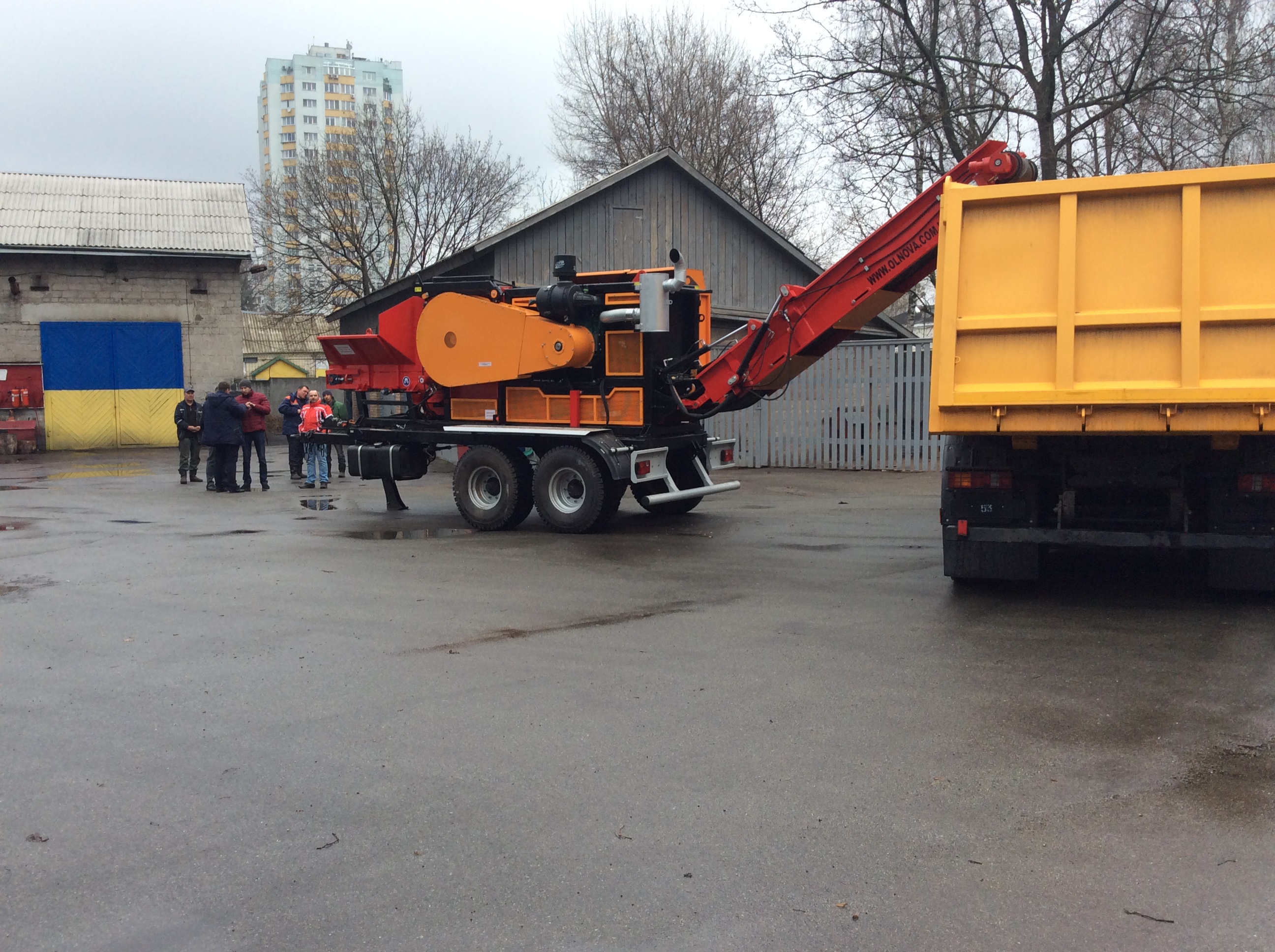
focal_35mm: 32
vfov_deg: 44.1
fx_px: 1177
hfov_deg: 56.9
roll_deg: +2.2
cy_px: 476
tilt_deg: -8.1
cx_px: 638
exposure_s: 1/497
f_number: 2.4
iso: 32
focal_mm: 3.3
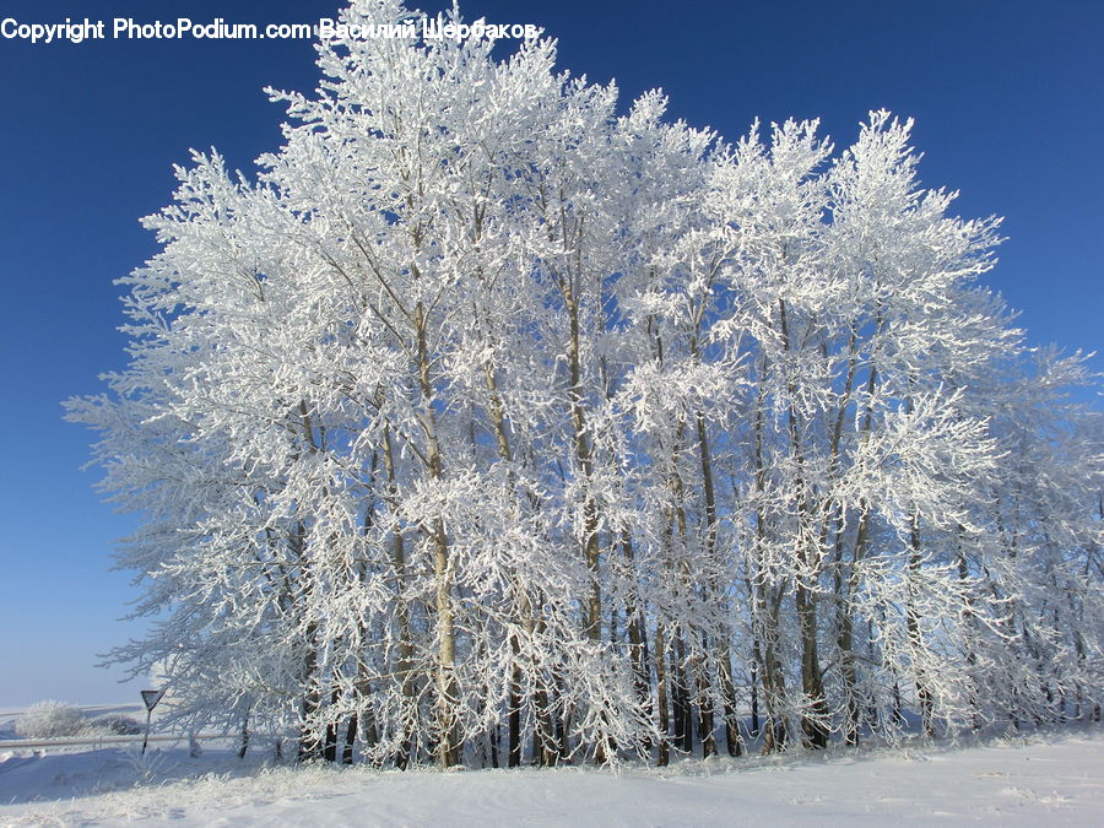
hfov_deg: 60.0
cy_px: 414
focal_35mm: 30
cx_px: 552
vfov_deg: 46.8
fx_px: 957
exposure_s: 1/400
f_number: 8.8
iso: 100
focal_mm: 5.25
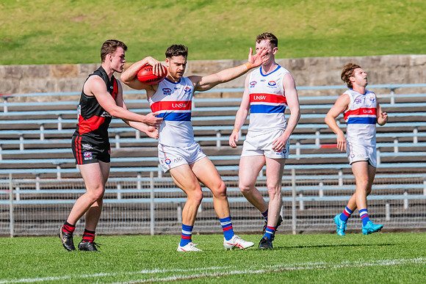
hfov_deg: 2.9
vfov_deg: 1.9
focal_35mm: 722
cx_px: 162
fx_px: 8551
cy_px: 114
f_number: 11
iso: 800
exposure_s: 1/1600
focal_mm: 420
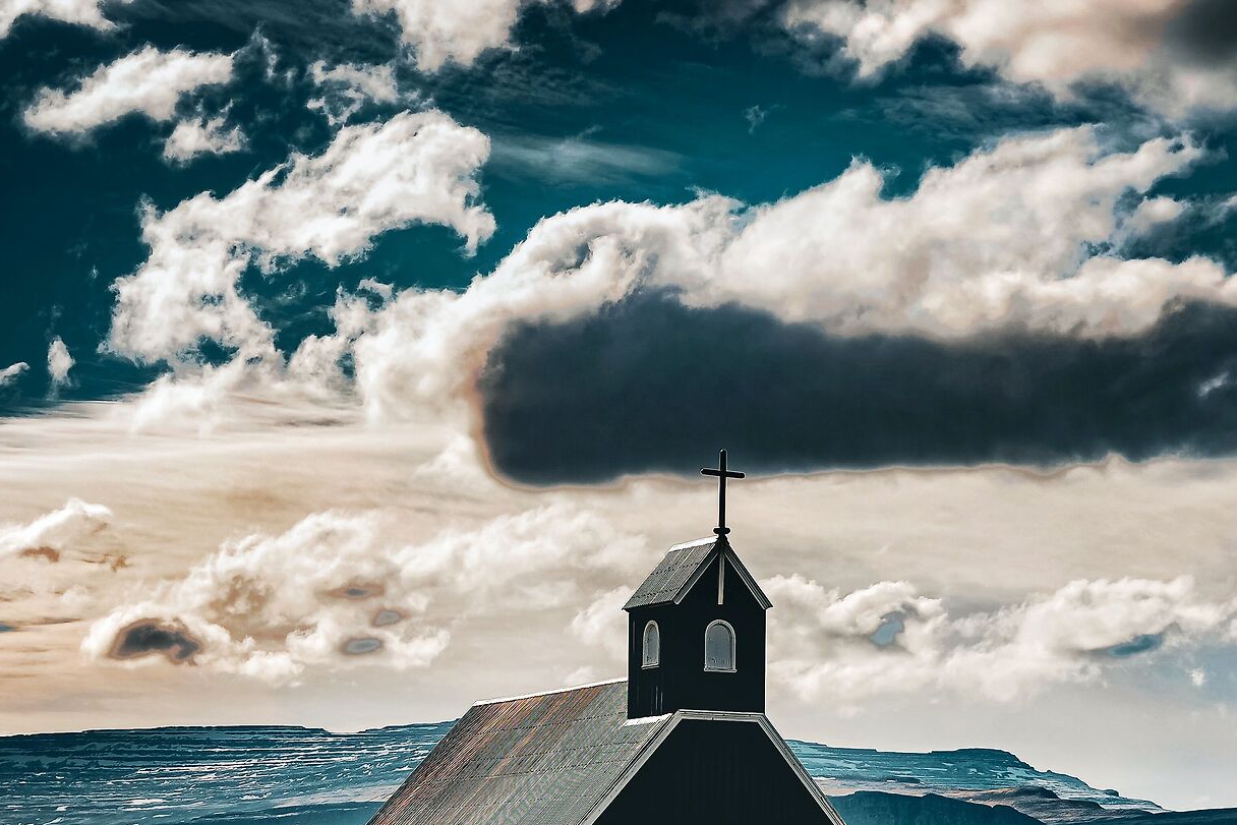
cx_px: 901
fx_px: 2508
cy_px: 765
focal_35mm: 73
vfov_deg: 18.3
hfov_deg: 27.4
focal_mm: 37
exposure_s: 1/1250
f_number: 6.3
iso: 100
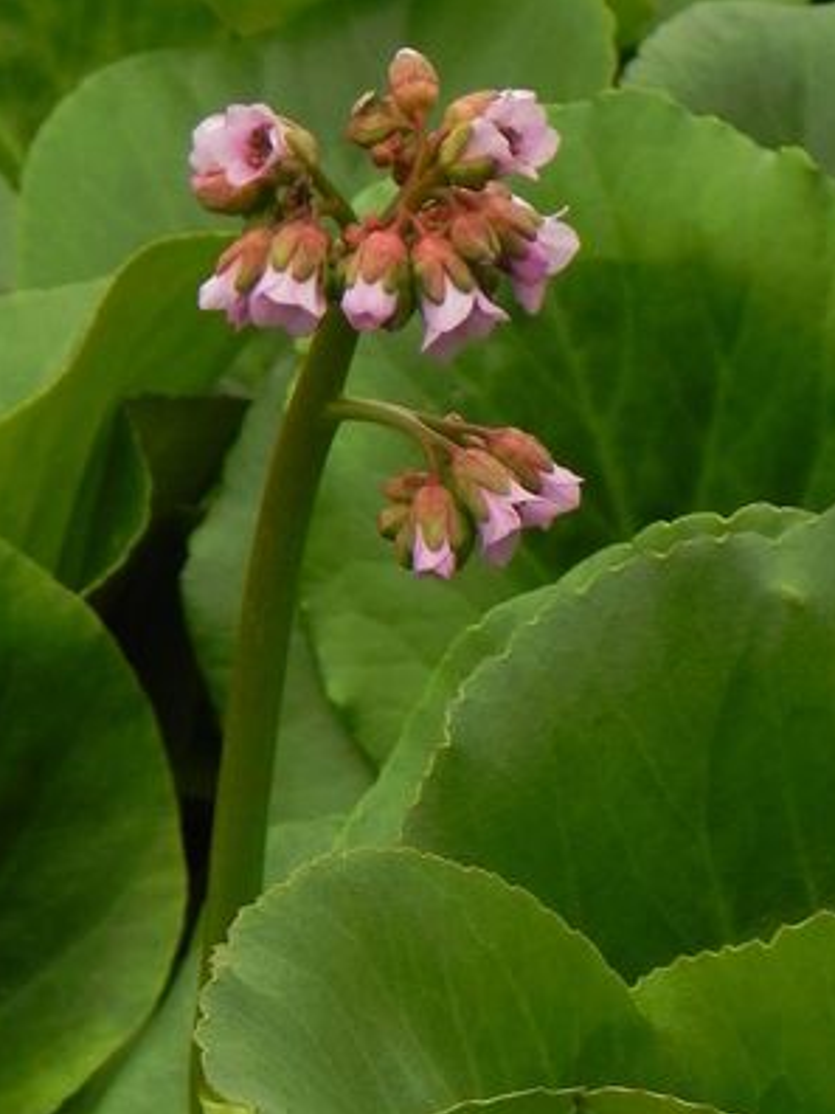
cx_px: 410
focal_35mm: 291
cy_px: 850
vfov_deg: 6.8
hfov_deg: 5.1
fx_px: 9359
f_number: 5
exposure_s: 1/320
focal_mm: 25.7
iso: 160
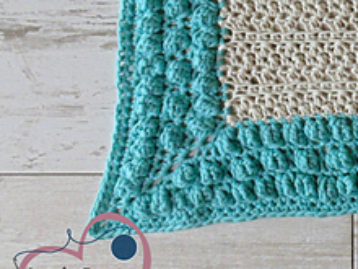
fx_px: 1024
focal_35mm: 99
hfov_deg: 18.0
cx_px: 509
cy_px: -29
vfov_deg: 14.6
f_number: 3.4
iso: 250
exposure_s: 1/30
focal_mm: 6.2
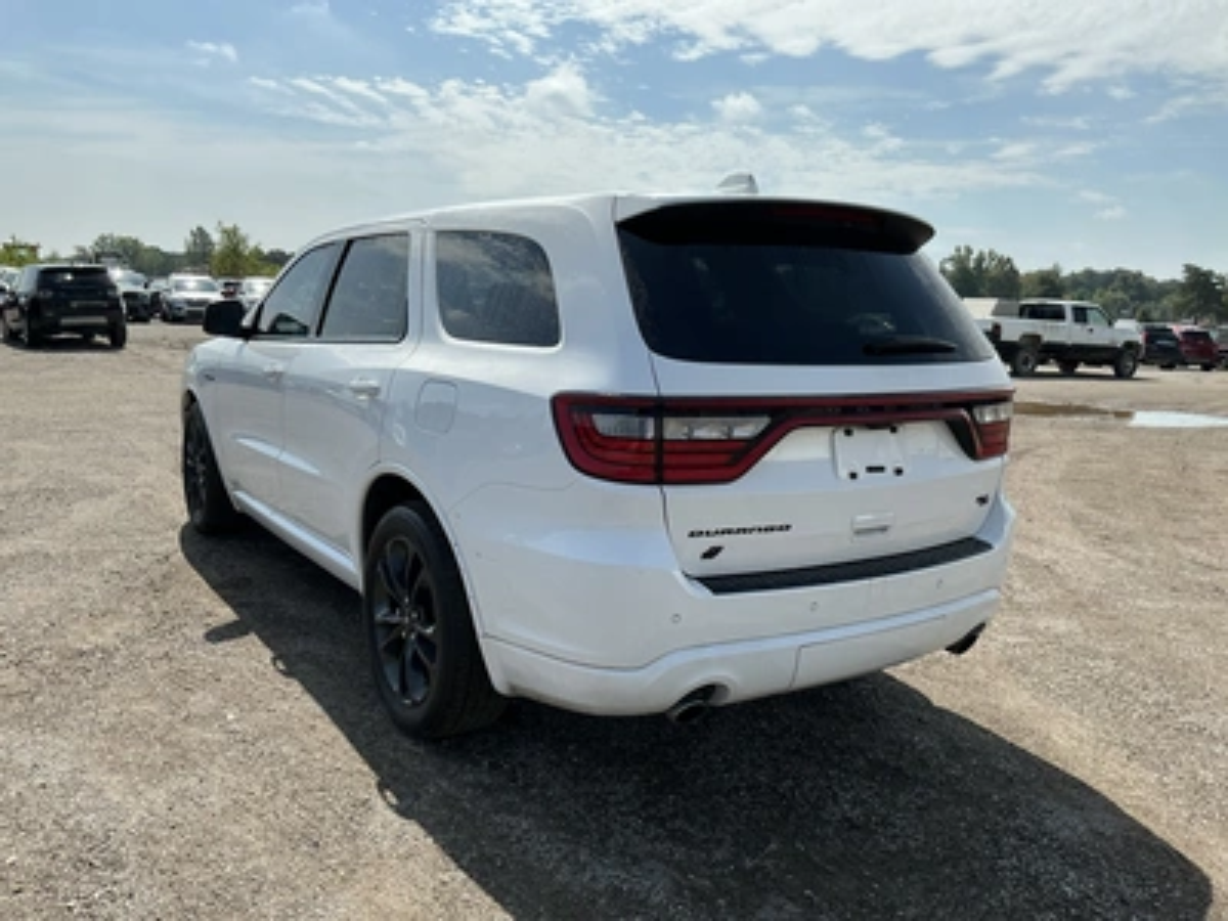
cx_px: 614
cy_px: 460
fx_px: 993
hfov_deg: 63.4
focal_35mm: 28
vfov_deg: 49.7
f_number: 1.8
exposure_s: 1/2667
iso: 25
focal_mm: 3
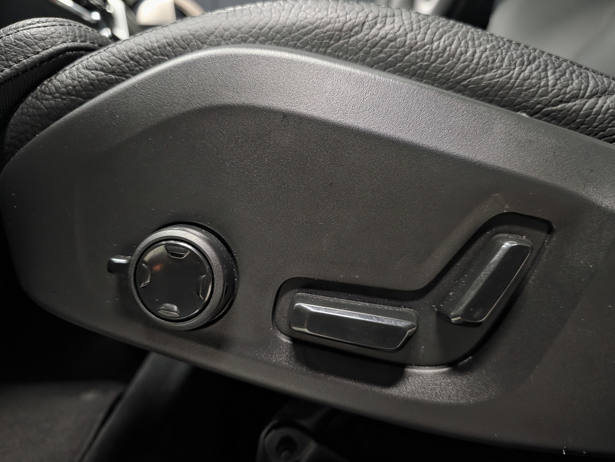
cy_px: 236
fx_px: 426
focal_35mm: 24
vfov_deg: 56.8
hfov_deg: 71.6
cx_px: 313
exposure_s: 1/20
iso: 2000
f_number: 1.7
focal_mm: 6.3
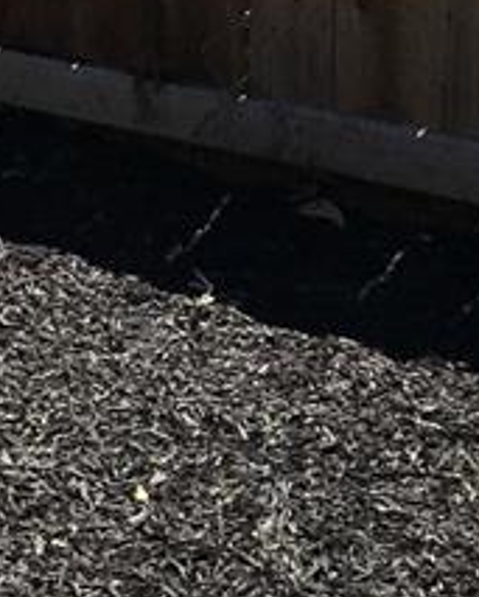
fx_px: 3519
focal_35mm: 199
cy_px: -390
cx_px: -1056
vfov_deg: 9.3
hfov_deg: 6.9
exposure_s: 1/1304
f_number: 2.2
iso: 25
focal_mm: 4.15
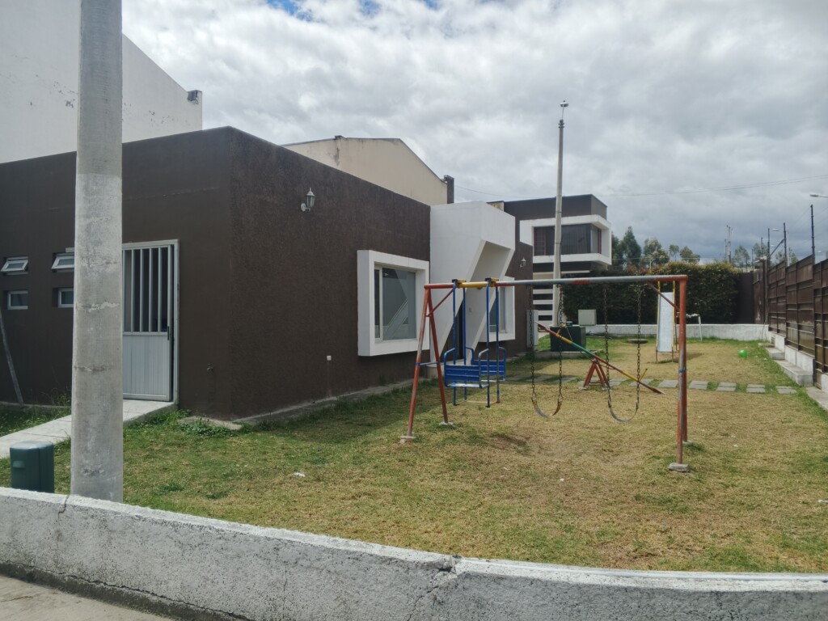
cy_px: 310
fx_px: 646
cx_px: 414
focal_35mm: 27
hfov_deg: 65.3
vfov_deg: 51.4
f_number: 1.6
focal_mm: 4.09
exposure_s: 1/685
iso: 51
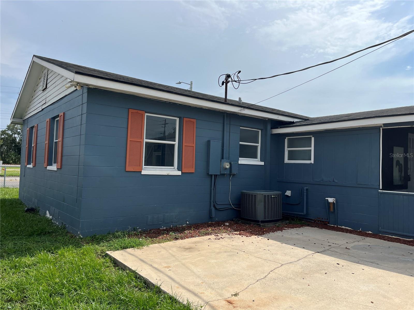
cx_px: 207
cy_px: 155
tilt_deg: +1.9
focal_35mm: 26
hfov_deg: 67.3
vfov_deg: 53.1
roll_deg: -2.3
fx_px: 311
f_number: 1.6
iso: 50
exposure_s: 1/6494
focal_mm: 5.1
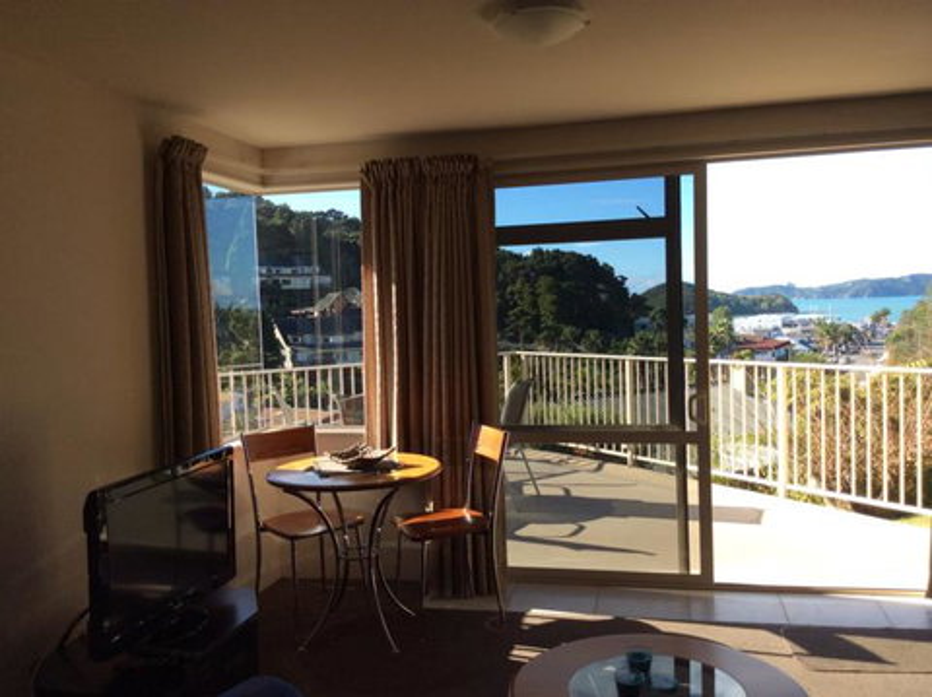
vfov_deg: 42.9
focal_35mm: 33
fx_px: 888
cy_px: 348
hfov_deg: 55.4
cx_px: 466
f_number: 2.4
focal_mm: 3.3
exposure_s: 1/351
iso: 32
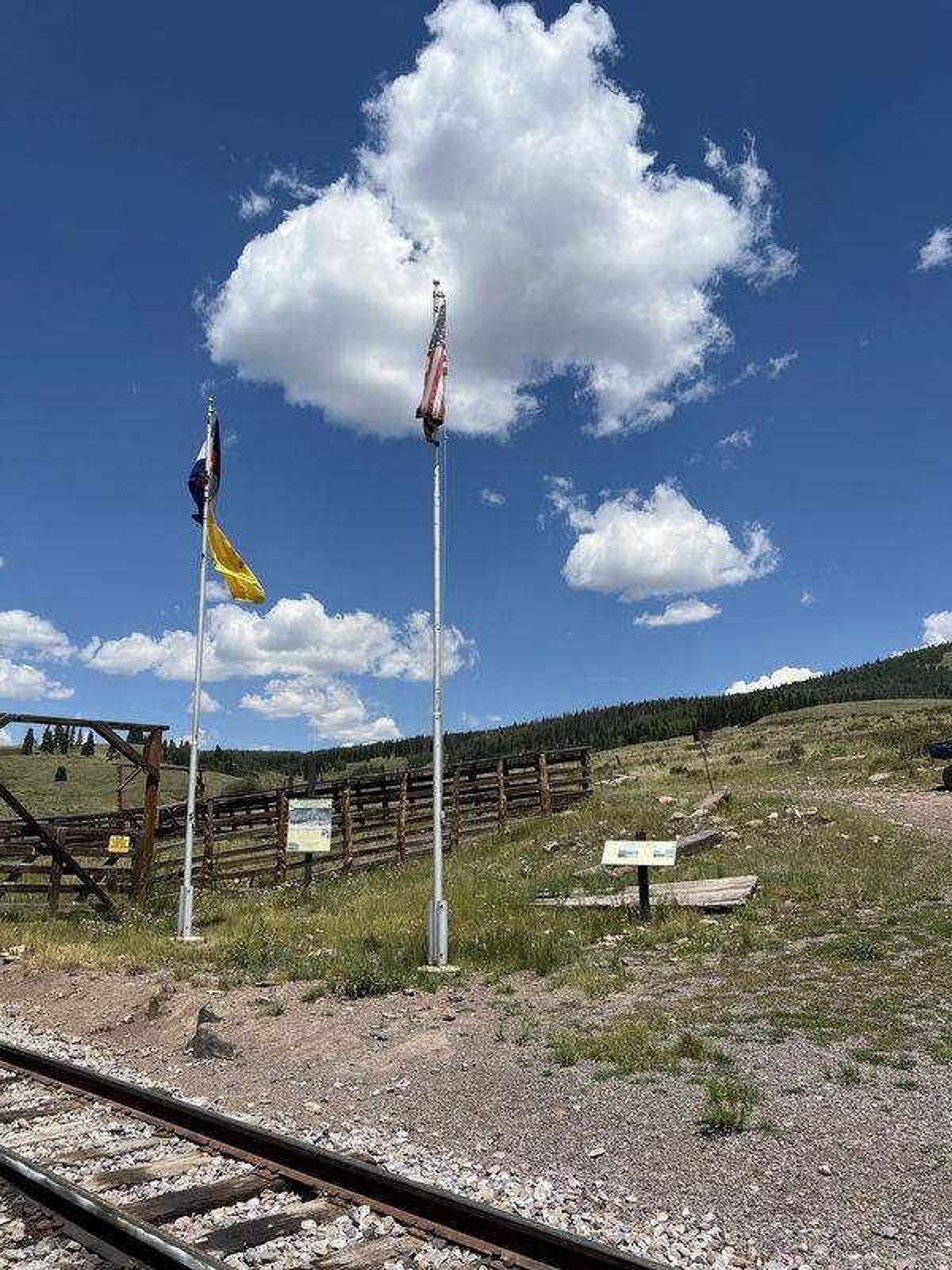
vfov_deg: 67.3
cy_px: 635
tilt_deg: +14.1
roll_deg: +1.1
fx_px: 953
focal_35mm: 26
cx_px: 476
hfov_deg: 53.1
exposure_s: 1/6579
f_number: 1.5
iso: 50
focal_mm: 5.7
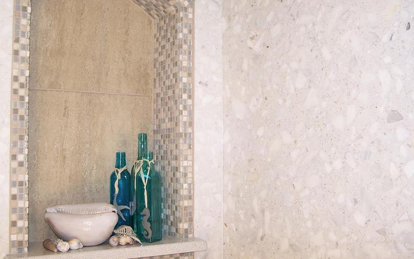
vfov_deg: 31.2
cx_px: 209
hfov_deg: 48.2
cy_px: 119
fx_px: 463
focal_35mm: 41
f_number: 2.8
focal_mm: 6.3
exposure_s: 1/100
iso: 80
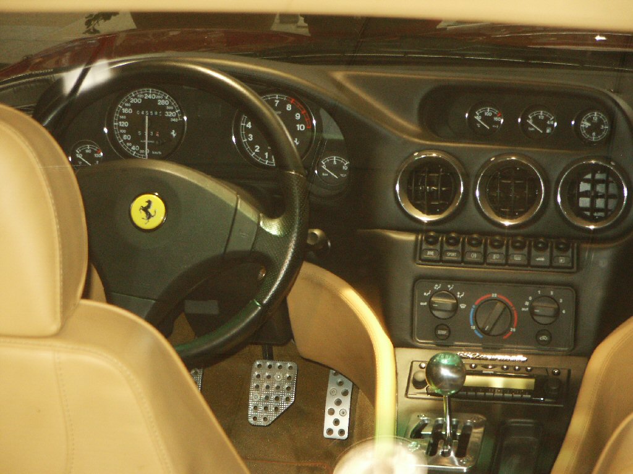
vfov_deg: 10.7
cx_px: 316
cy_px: 237
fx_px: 2542
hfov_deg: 14.2
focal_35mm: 139
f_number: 3.6
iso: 200
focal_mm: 28.21
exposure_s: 1/125
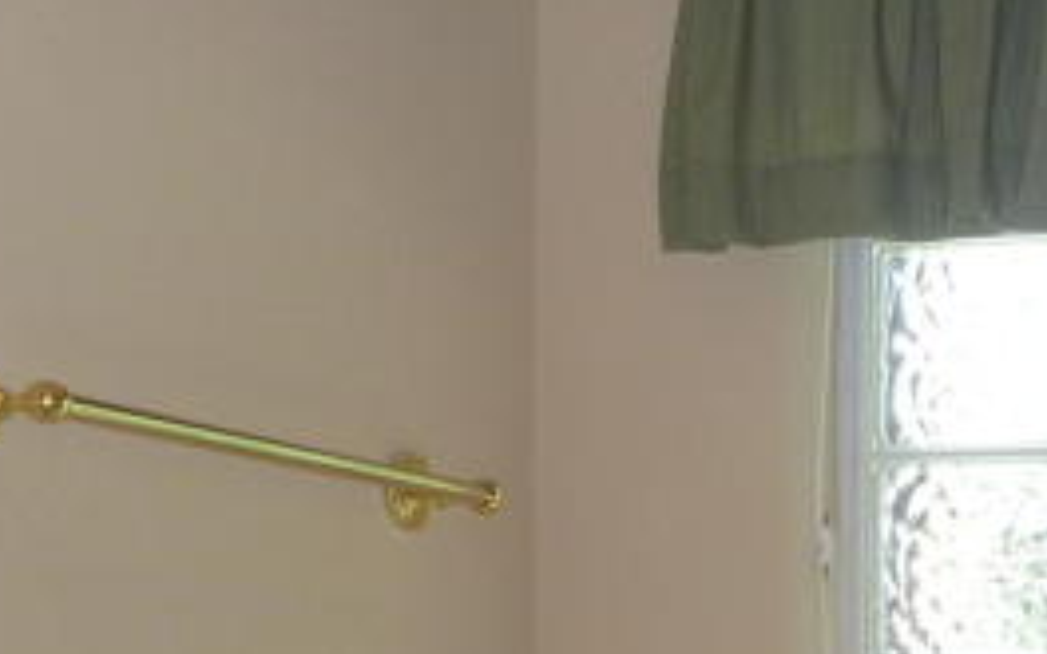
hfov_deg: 17.5
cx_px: 1146
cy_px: 1153
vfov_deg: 10.7
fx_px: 3281
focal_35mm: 115
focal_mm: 4.9
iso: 100
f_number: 3.3
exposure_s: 1/30
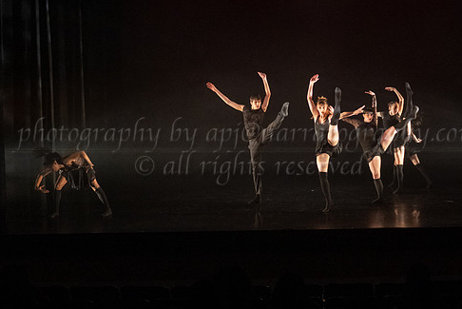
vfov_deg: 21.3
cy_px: 141
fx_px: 822
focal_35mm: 64
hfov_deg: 31.0
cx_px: 324
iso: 4000
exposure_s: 1/400
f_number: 3.2
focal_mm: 39
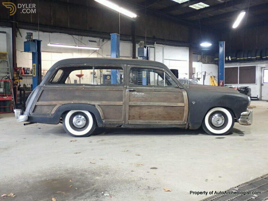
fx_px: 279
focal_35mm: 36
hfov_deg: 51.4
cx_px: 134
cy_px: 100
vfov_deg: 39.7
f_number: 2.5
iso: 800
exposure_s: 1/25
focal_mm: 6.37
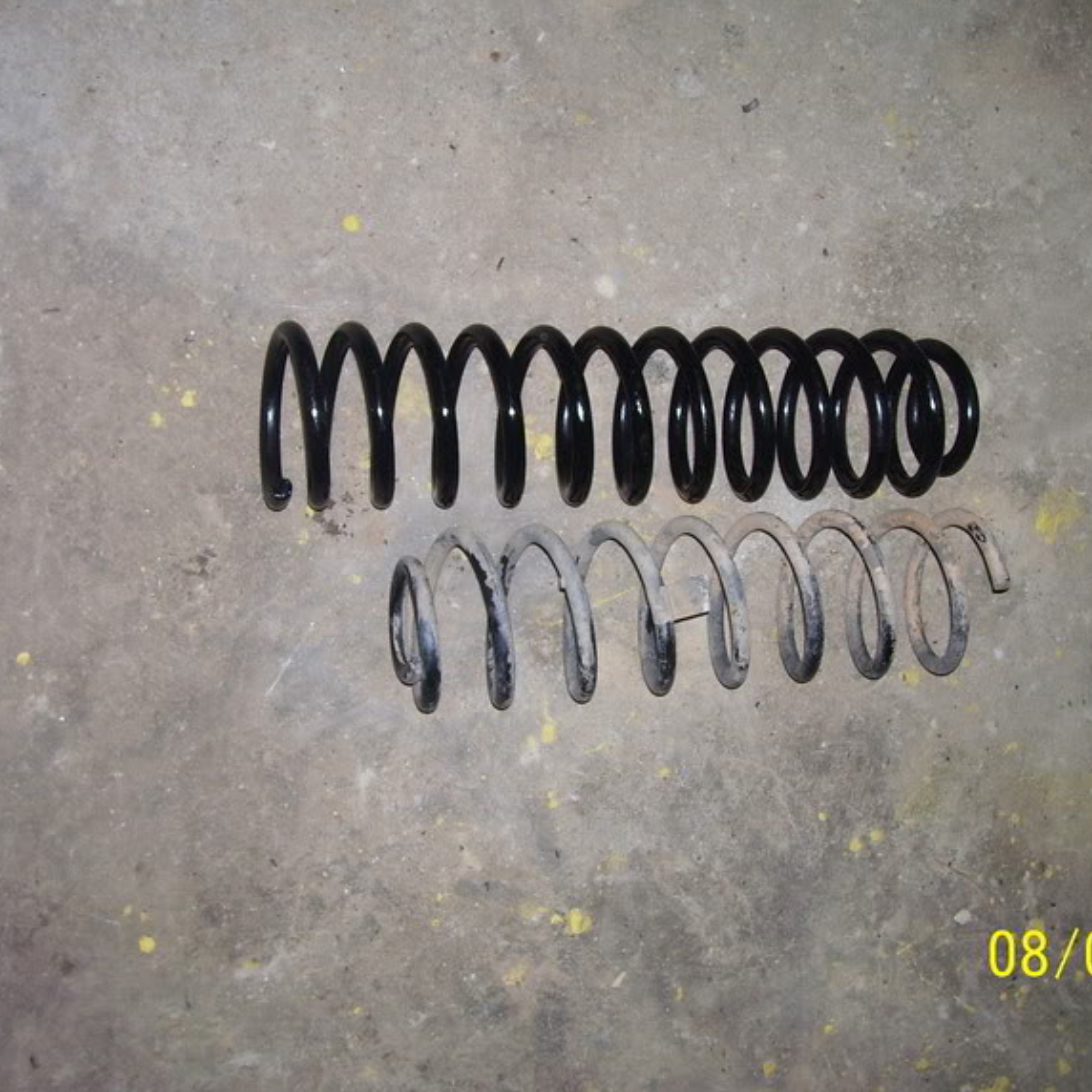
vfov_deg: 40.0
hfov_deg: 40.0
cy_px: 521
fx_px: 1499
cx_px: 598
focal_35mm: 42
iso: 80
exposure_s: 1/60
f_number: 2.7
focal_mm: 5.6
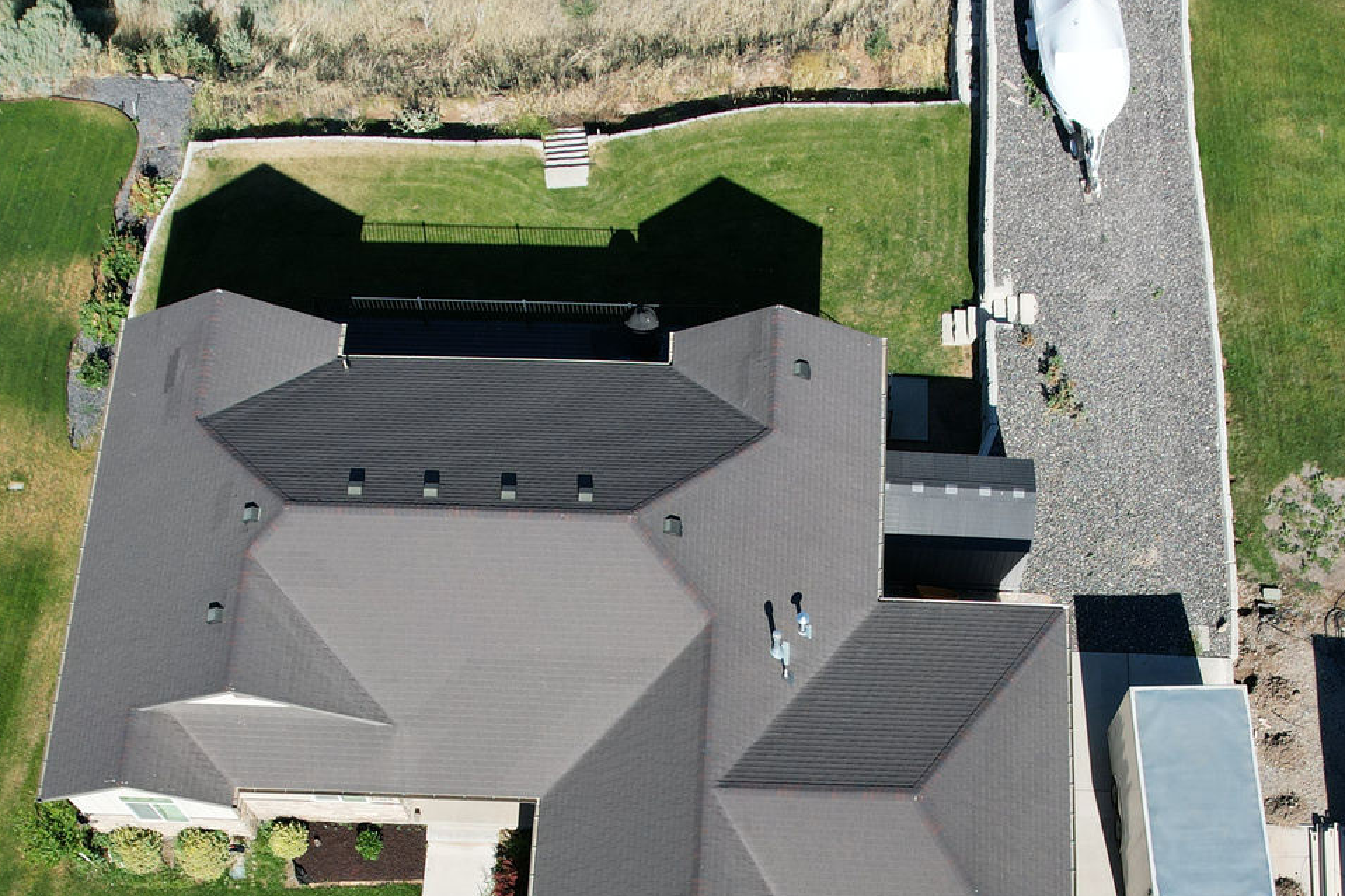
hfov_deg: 41.9
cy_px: 818
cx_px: 708
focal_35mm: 47
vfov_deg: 27.5
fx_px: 1756
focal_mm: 8.38
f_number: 2.8
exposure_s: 1/2000
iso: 150
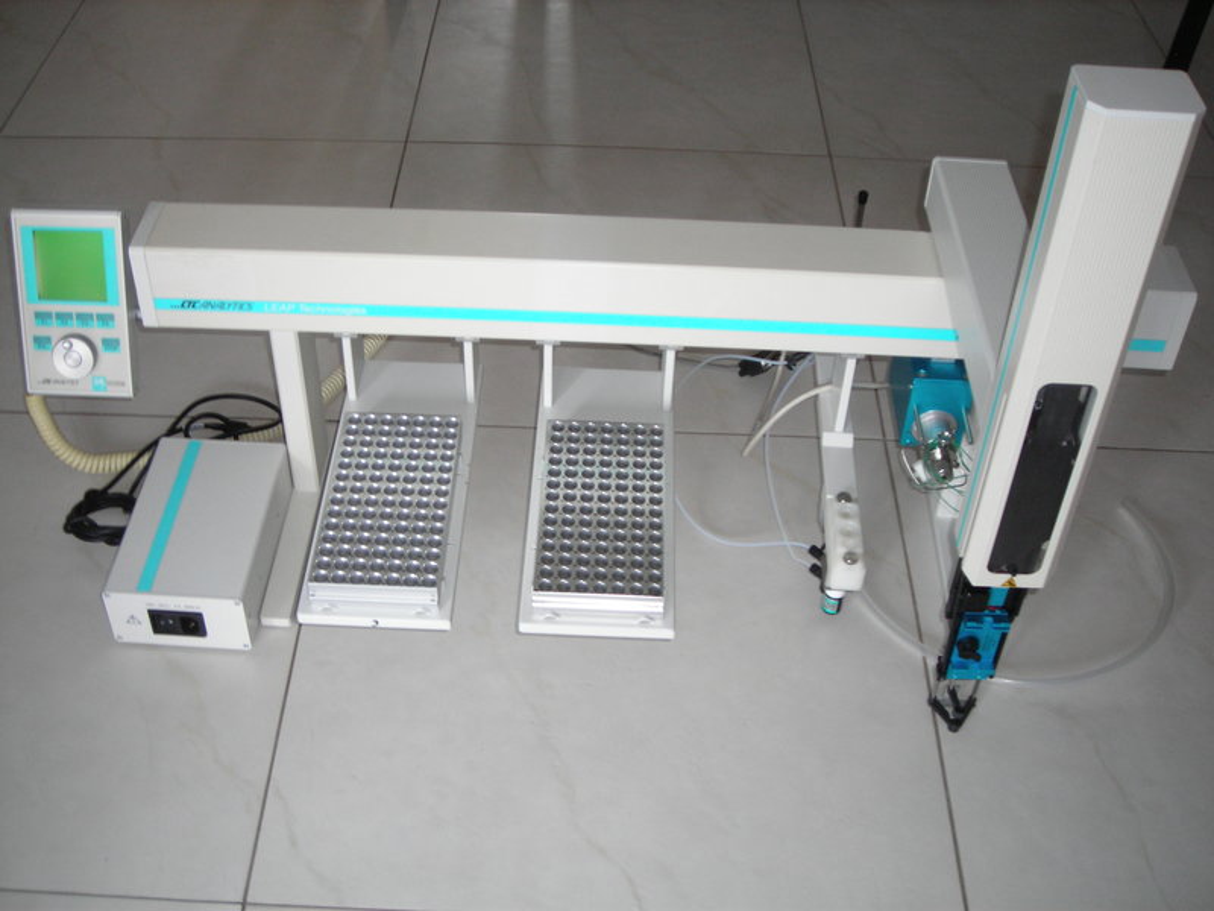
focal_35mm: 41
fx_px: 1438
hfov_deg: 45.8
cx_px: 607
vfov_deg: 35.1
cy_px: 456
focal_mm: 6.8
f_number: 3.3
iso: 200
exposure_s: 1/11.1
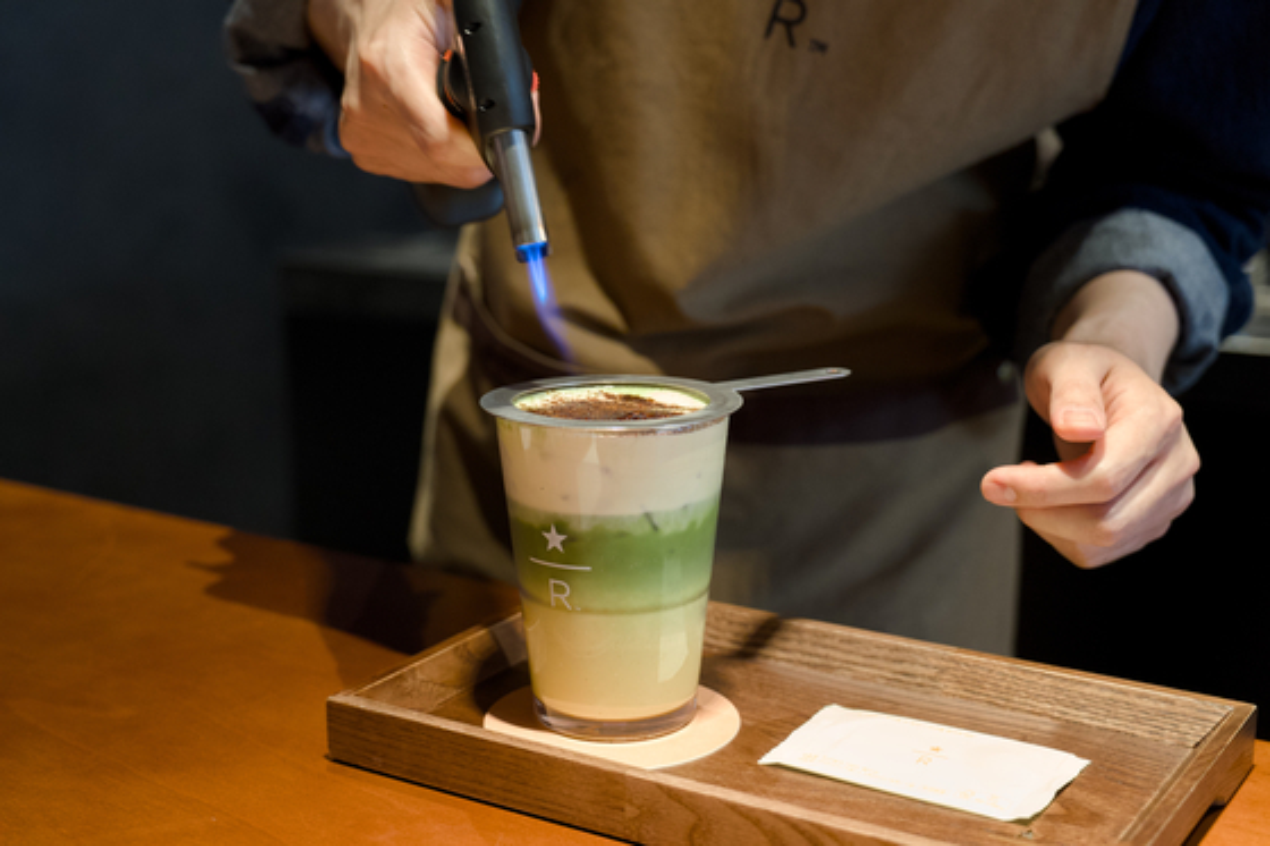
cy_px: 423
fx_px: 1763
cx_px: 635
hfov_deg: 39.6
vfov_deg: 27.0
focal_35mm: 50
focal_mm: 50
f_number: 4
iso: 3200
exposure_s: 1/60
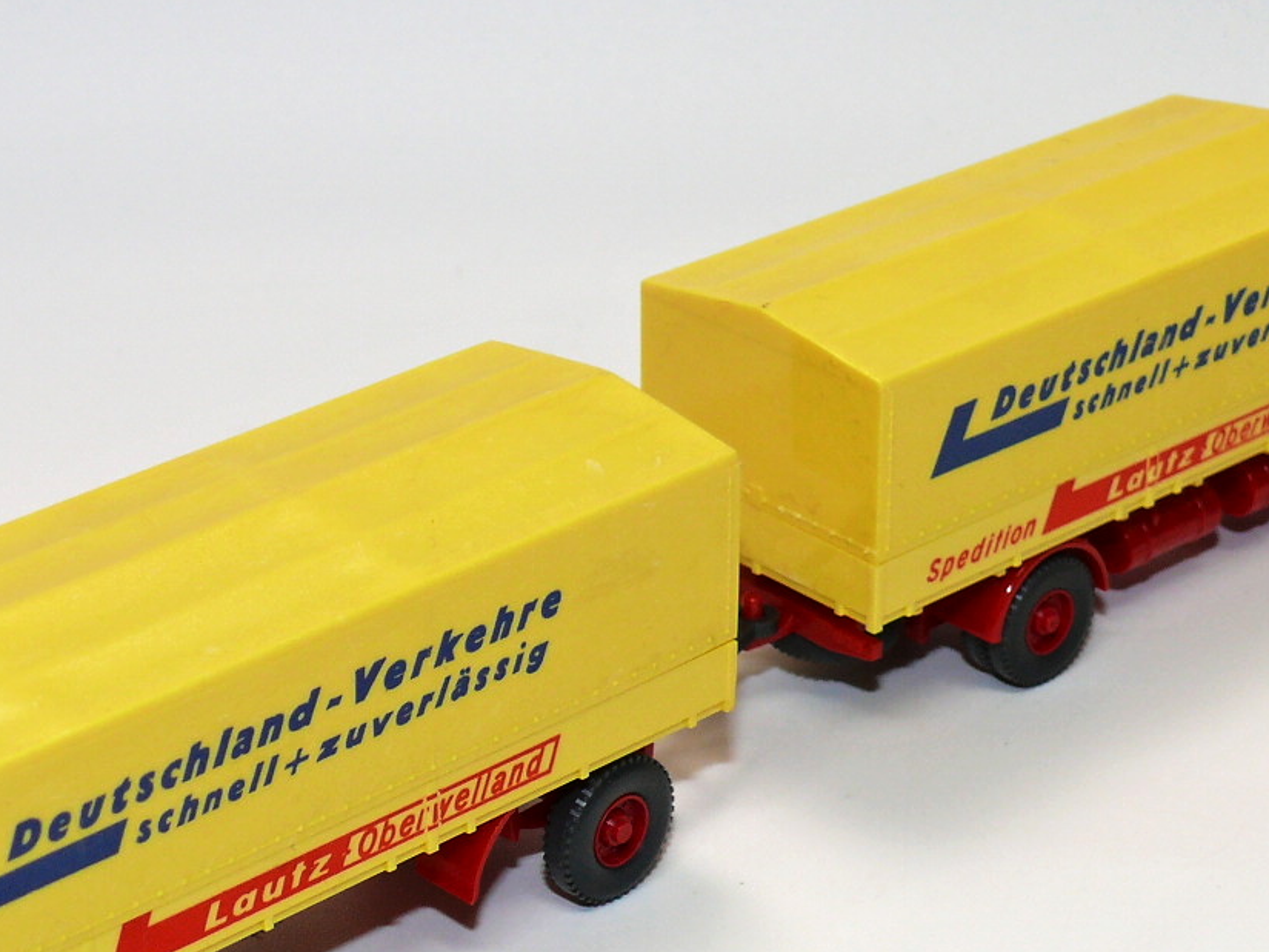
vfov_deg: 15.2
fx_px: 3556
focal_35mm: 97
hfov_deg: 20.2
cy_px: 612
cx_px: 581
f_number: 4
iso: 100
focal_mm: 9.1
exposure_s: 1/30
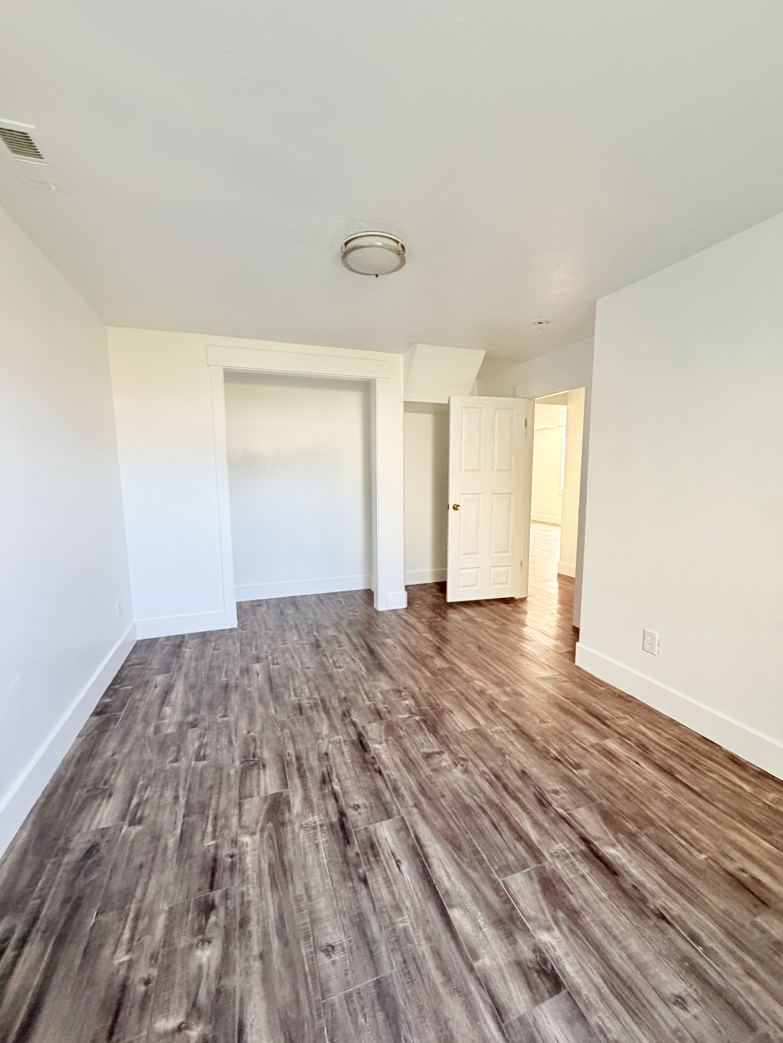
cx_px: 392
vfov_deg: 102.1
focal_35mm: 14
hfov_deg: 85.7
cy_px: 522
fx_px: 422
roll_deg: +0.5
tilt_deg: -4.9
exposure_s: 1/67
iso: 320
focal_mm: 2.22
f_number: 2.2
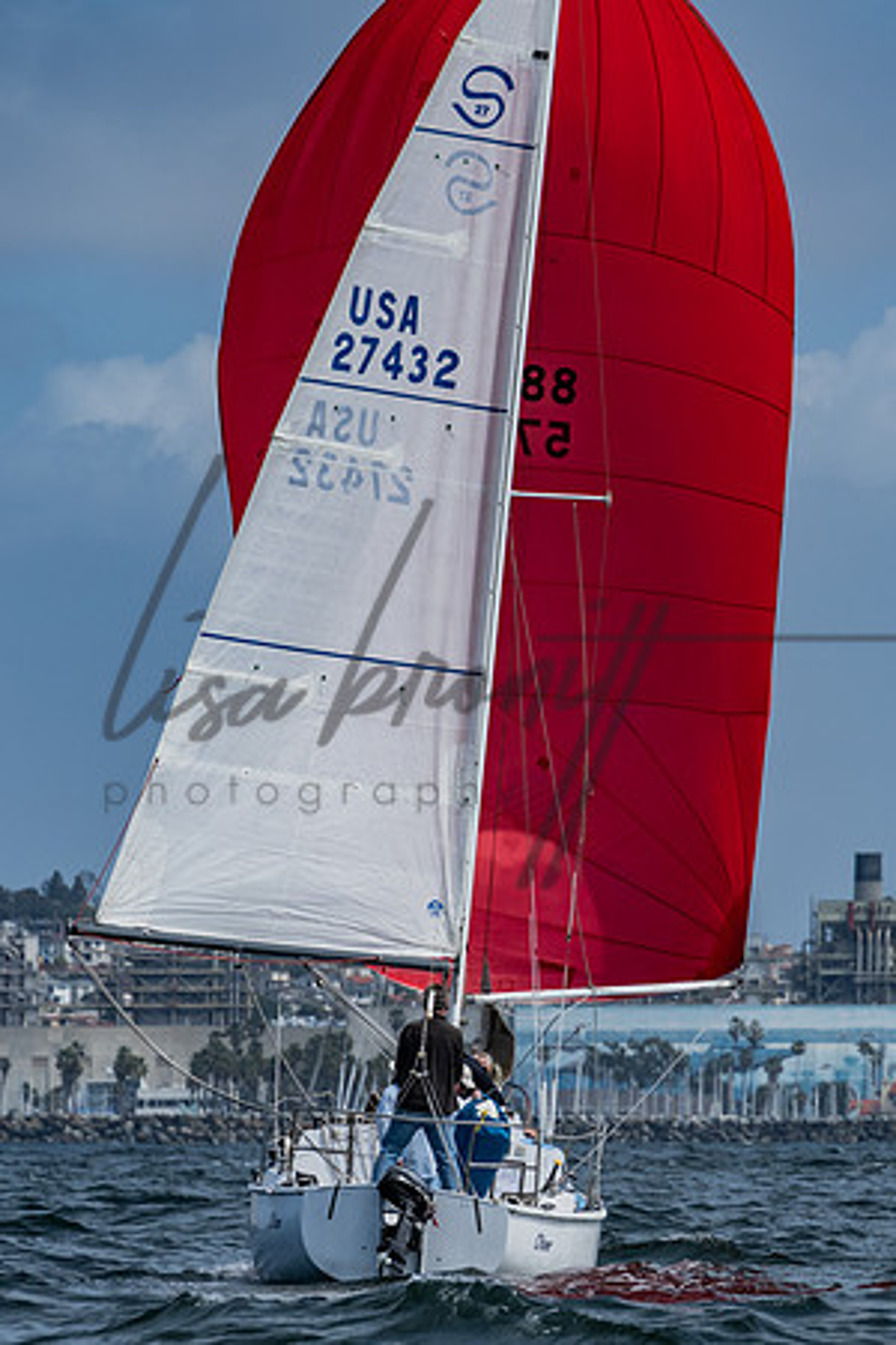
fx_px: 14381
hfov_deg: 3.6
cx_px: 601
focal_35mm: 385
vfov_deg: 5.4
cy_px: 849
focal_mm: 200
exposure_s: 1/2000
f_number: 6.3
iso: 200
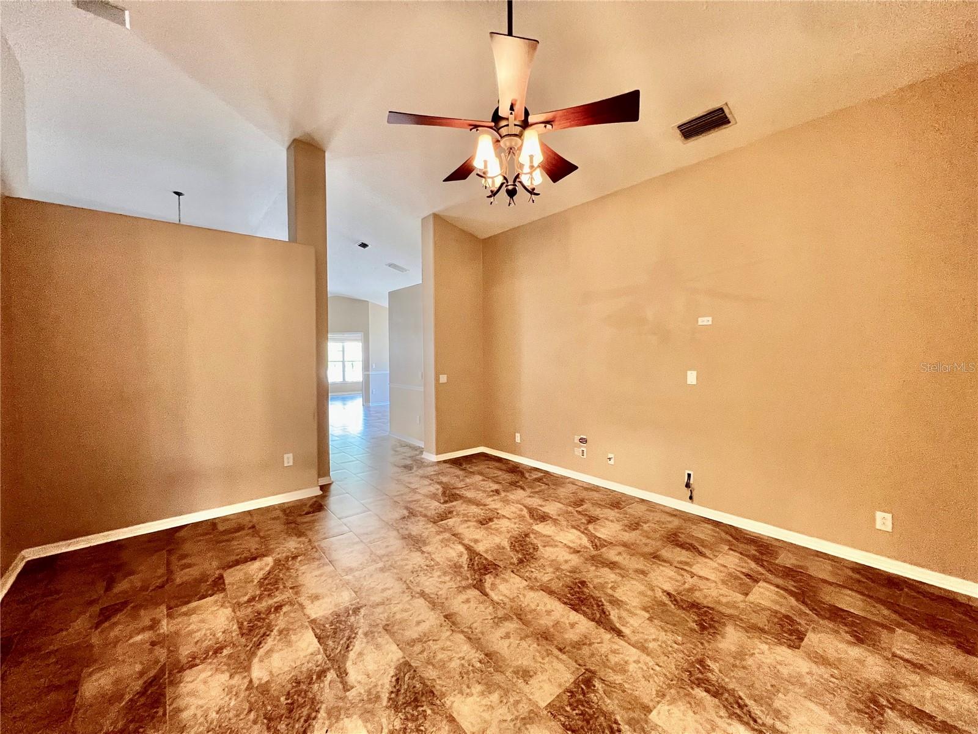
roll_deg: +0.8
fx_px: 367
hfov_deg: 106.2
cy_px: 367
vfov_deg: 89.9
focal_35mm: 13
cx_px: 489
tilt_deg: -1.8
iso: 500
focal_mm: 1.57
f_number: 1.8
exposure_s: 1/60
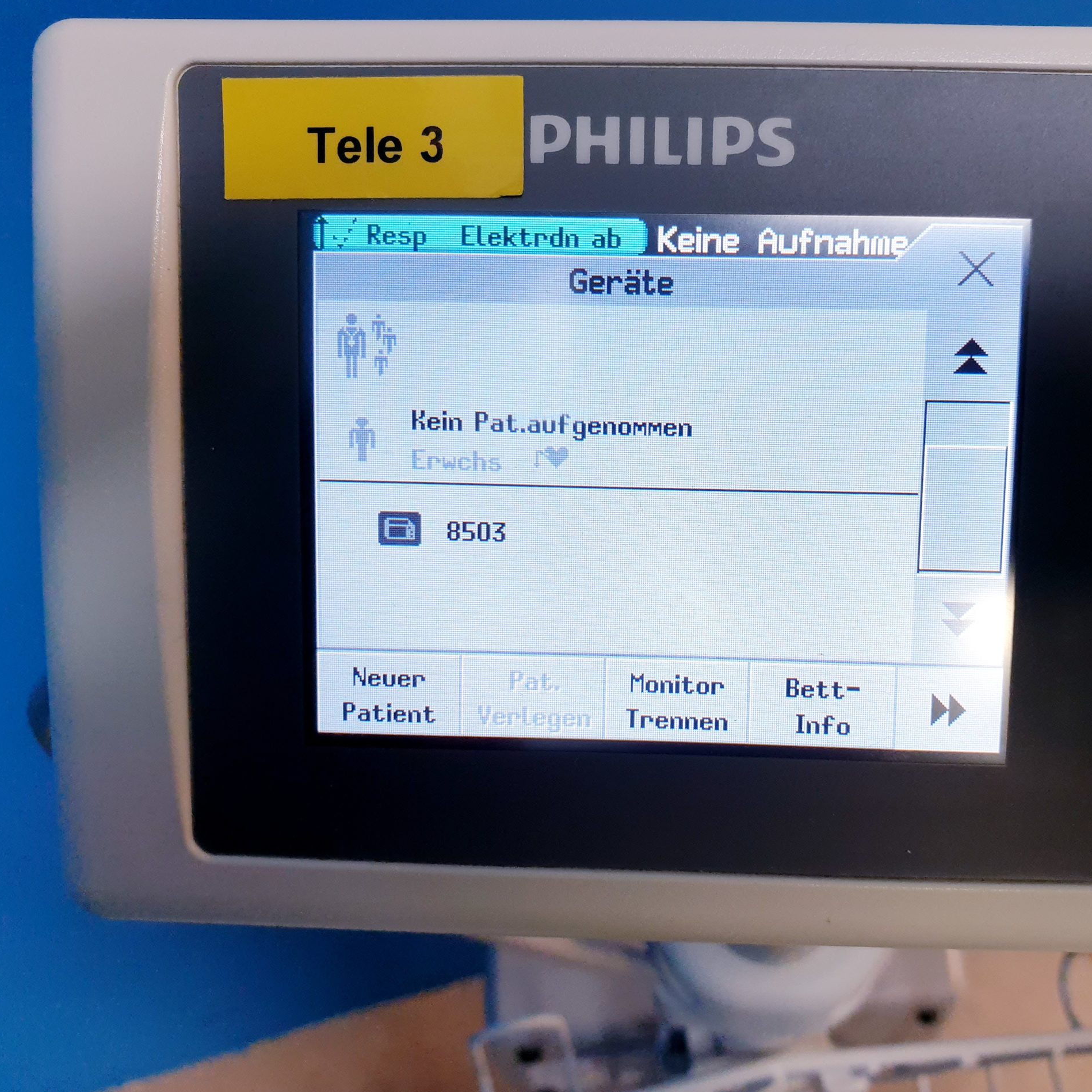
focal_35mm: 31
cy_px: 545
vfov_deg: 52.5
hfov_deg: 52.1
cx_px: 666
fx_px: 1106
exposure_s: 1/100
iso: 160
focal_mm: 4.3
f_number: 2.4
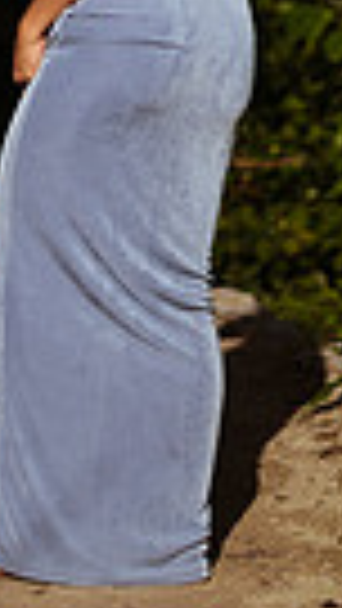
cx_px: -94
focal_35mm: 261
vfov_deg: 8.1
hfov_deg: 4.6
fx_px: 4205
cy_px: -214
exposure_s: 1/8000
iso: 50
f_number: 2
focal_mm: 58
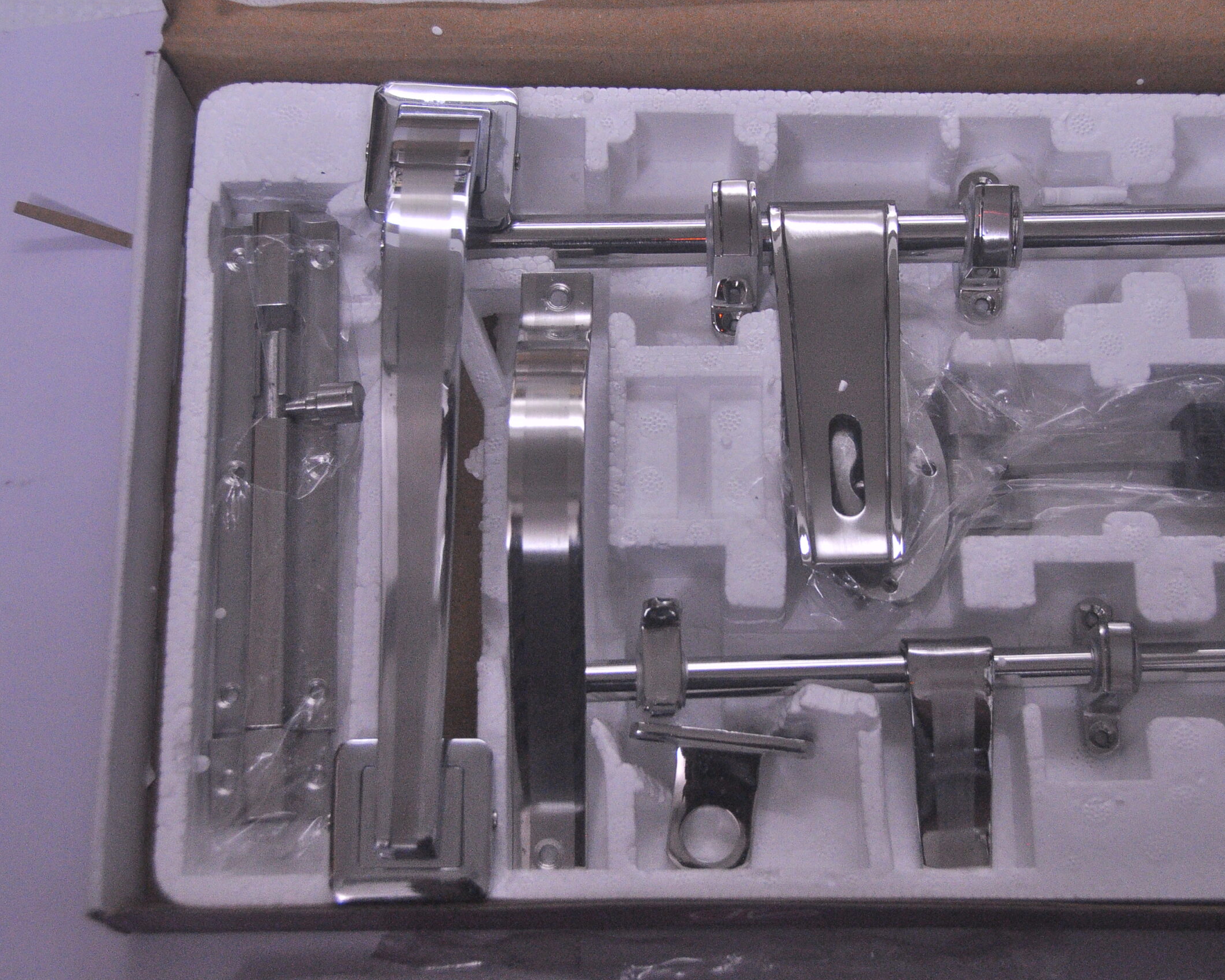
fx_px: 2160
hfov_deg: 31.6
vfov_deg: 25.6
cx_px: 713
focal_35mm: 60
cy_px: 491
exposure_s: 1/60
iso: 1600
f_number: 4.2
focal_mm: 35
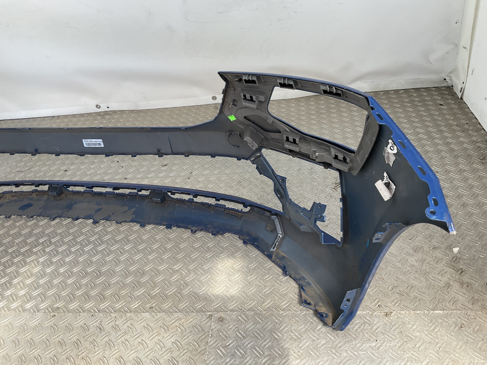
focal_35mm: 29
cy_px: 182
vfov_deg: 48.2
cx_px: 244
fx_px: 408
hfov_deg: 61.7
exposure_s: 1/145
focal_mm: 3
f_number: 1.8
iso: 16
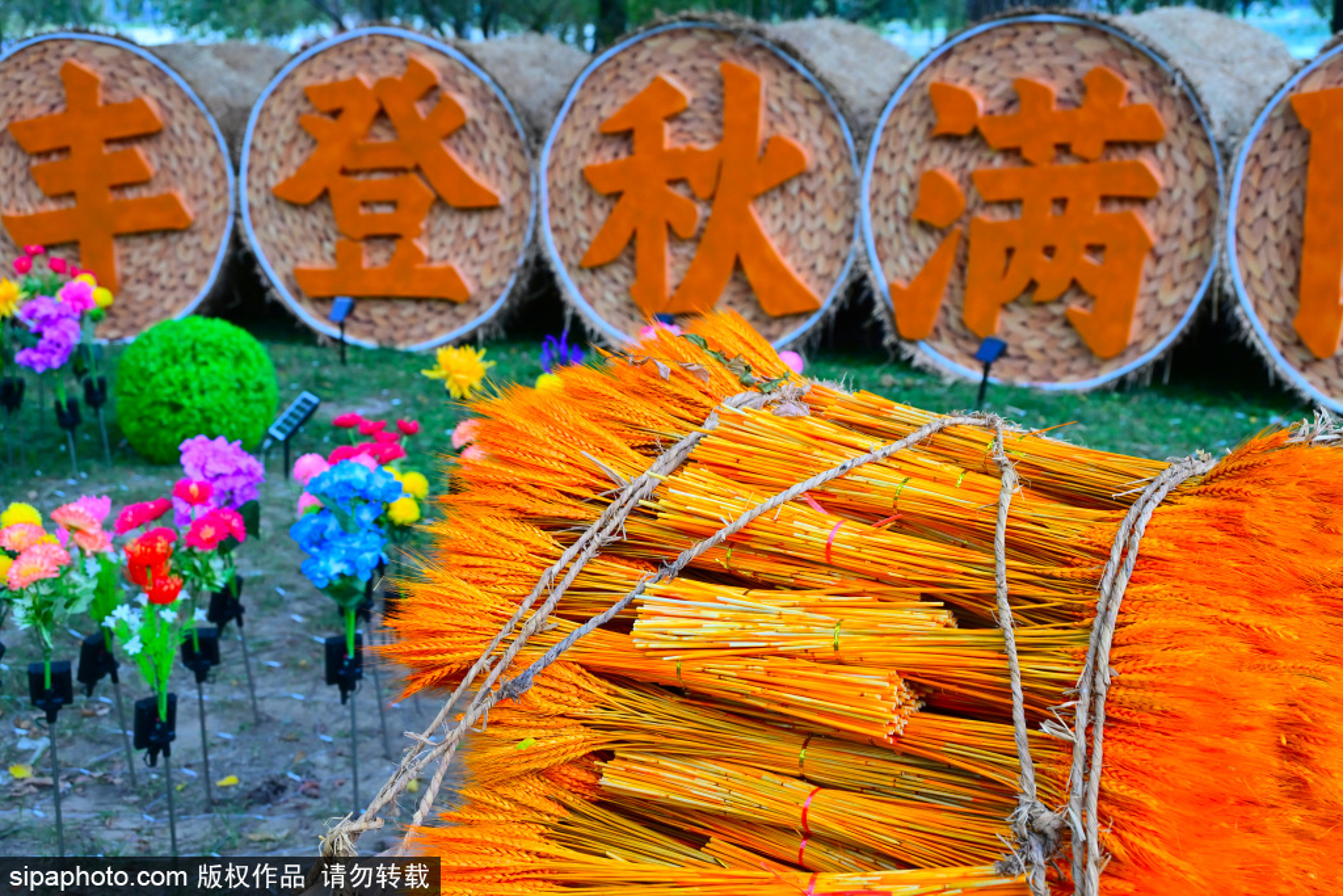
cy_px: 448
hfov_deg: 46.4
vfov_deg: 31.9
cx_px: 672
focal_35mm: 42
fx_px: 1567
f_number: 5.6
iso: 1250
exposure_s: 1/100
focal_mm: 42
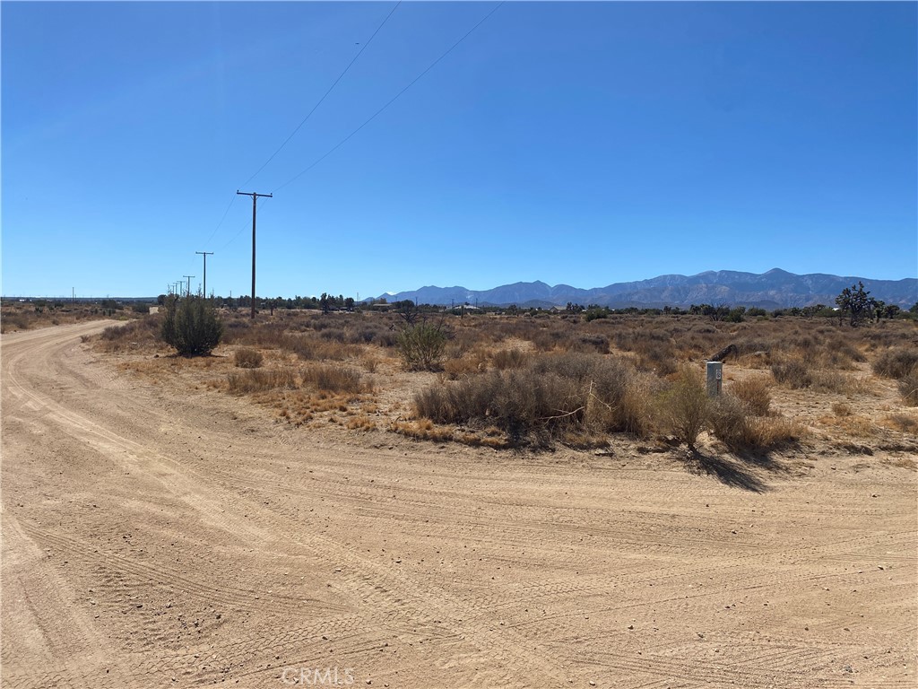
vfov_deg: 53.1
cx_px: 459
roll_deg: -2.0
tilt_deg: -0.6
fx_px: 690
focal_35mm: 26
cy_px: 344
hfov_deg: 67.3
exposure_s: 1/5025
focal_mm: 4.25
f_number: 1.8
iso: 32
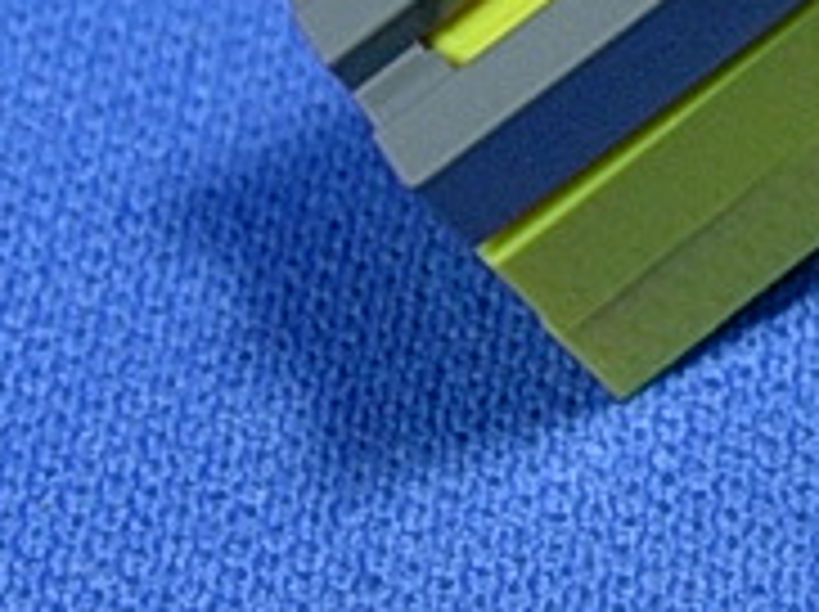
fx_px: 5246
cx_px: 932
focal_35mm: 222
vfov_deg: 6.6
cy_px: -148
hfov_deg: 8.8
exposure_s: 1/24.6
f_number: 3.5
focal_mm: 9.6
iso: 70
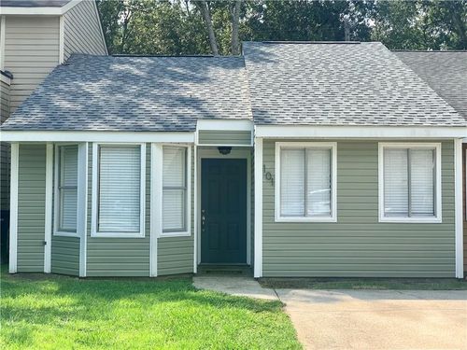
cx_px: 234
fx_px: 702
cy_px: 175
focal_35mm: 52
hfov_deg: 36.8
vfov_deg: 28.0
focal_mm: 6
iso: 16
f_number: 2.4
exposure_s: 1/527
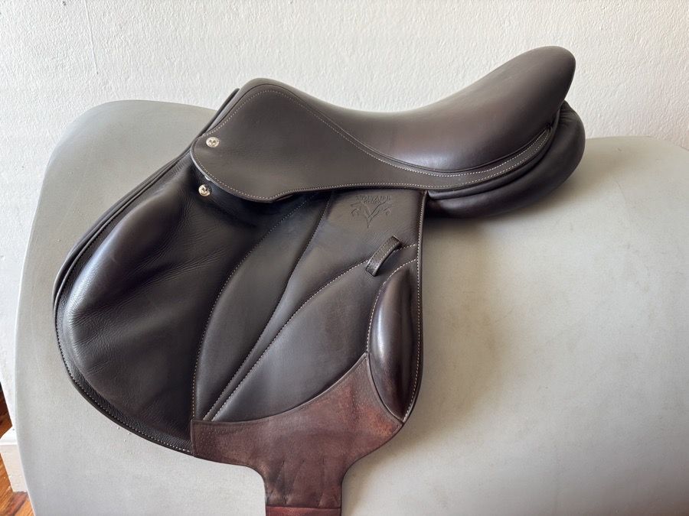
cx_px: 344
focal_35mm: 24
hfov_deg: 71.6
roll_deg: +1.3
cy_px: 258
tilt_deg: -19.1
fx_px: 478
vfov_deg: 56.8
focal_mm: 6.76
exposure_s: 1/121
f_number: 1.78
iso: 200
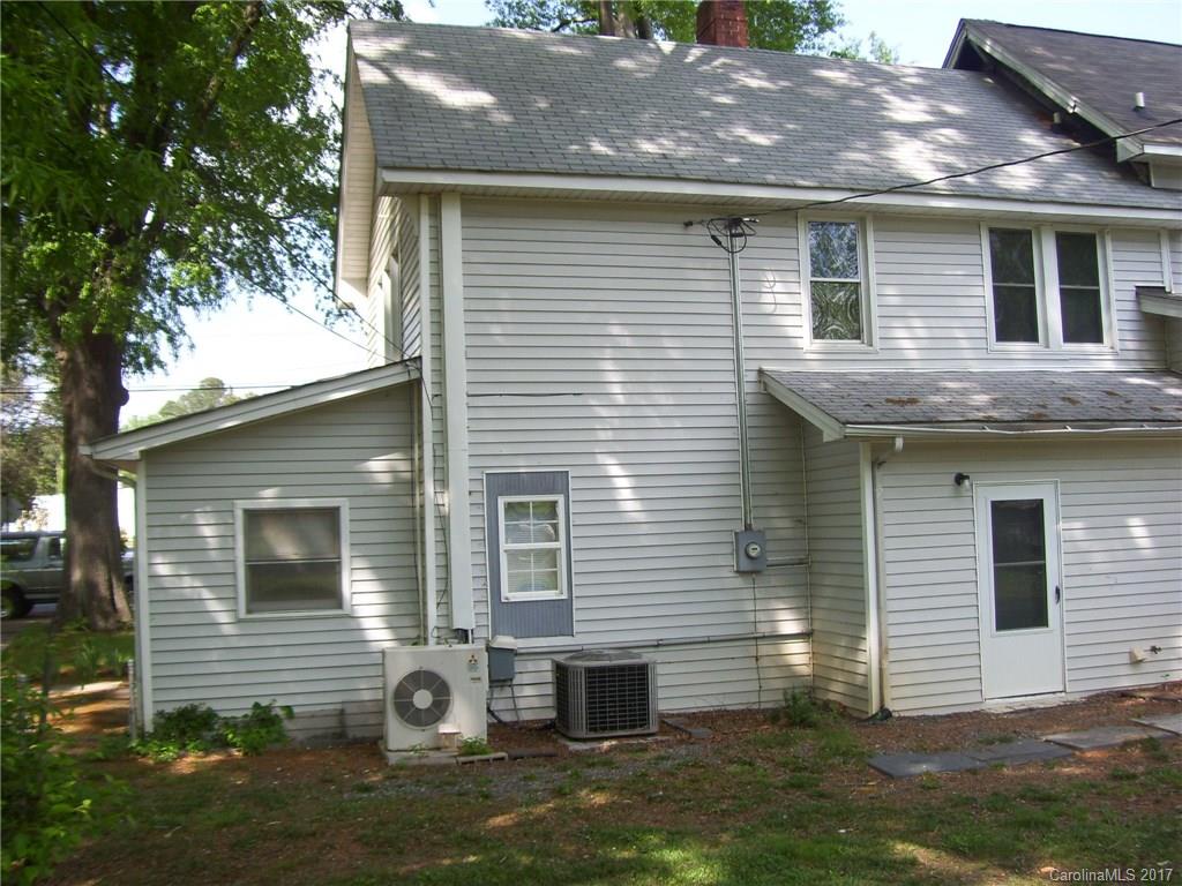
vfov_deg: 39.7
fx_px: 1229
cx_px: 591
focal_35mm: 36
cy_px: 443
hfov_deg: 51.4
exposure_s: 1/500
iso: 80
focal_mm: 6
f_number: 2.7
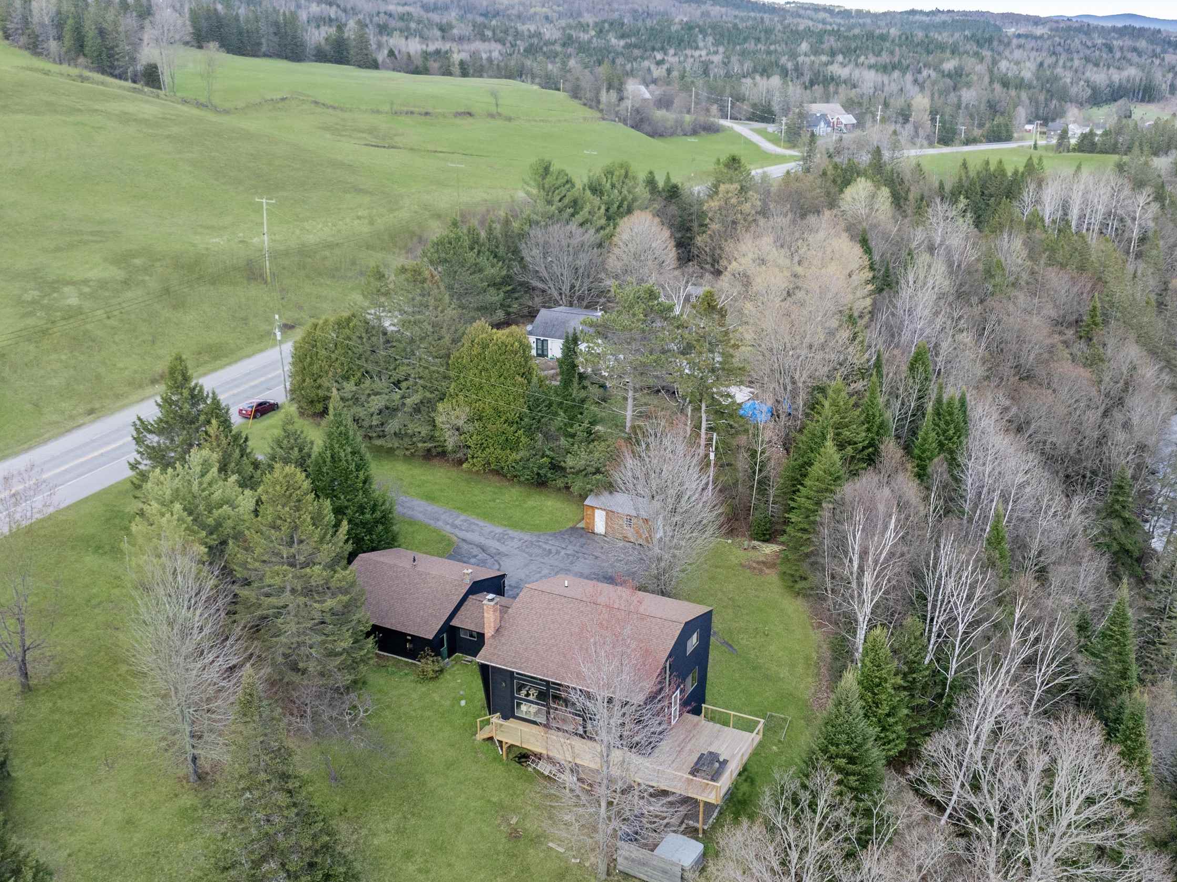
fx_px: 1121
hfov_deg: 55.4
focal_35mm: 33
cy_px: 511
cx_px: 615
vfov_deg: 42.8
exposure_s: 1/1000
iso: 400
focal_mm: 12.29
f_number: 2.8
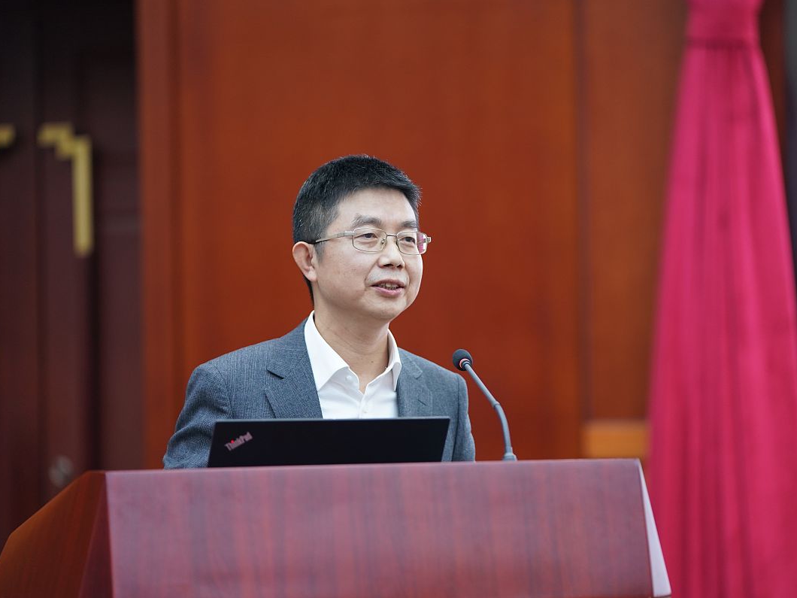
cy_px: 299
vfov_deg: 9.3
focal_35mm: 160
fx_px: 3684
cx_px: 435
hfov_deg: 12.3
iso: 1250
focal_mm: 147
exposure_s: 1/250
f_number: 2.8
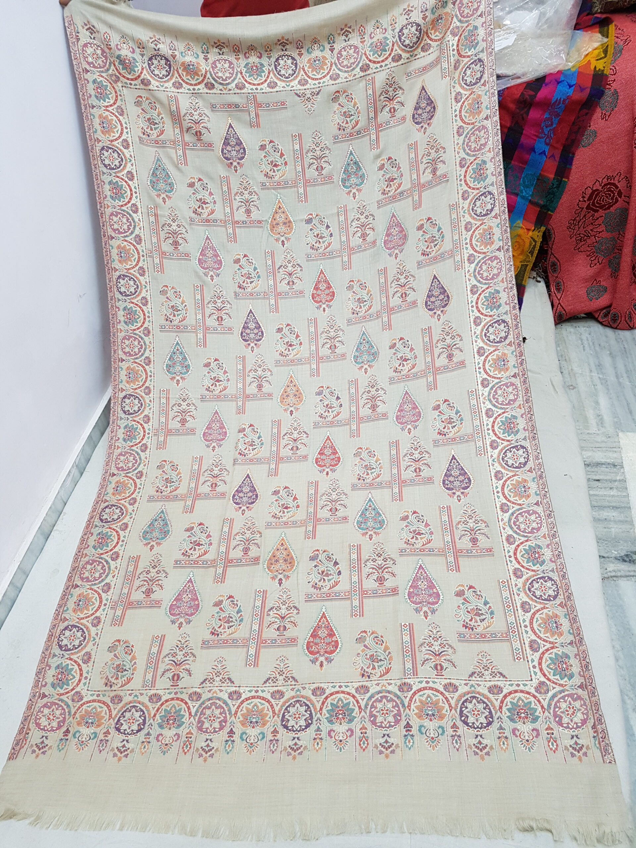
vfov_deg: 67.3
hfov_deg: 53.1
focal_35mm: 26
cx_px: 318
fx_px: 637
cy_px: 424
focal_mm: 4.2
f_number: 1.7
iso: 160
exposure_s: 1/33
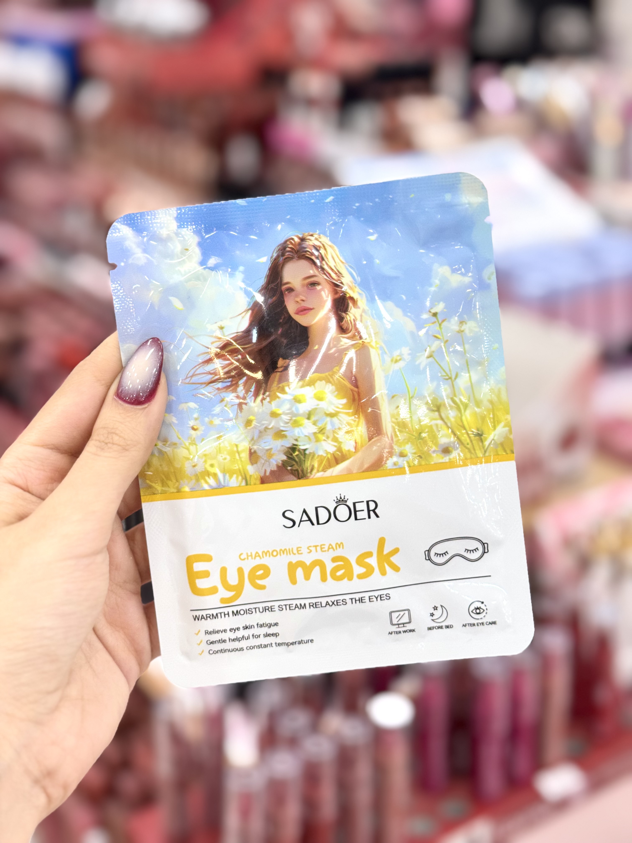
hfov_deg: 30.3
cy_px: 422
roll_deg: +0.4
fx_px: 1168
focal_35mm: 48
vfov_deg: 39.7
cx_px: 316
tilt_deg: -23.8
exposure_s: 1/100
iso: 64
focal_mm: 6.76
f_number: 1.78
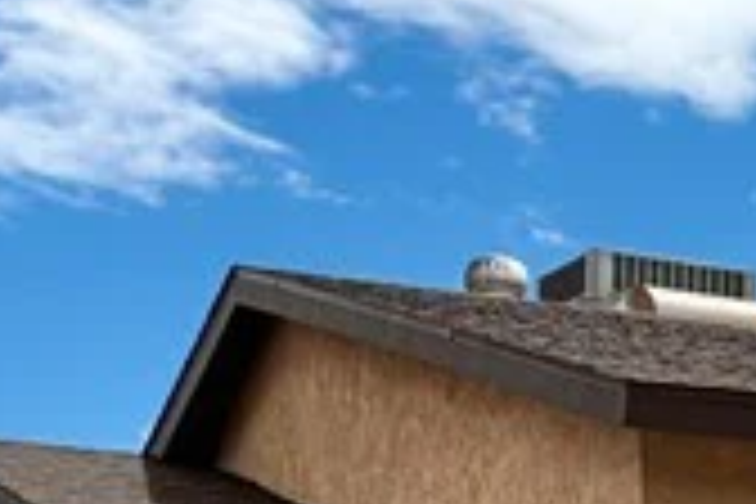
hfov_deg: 12.3
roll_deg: +1.3
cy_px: 1080
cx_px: 814
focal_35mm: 165
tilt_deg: +1.7
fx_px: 3465
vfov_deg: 7.9
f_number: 1.6
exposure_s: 1/6993
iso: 50
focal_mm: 5.96
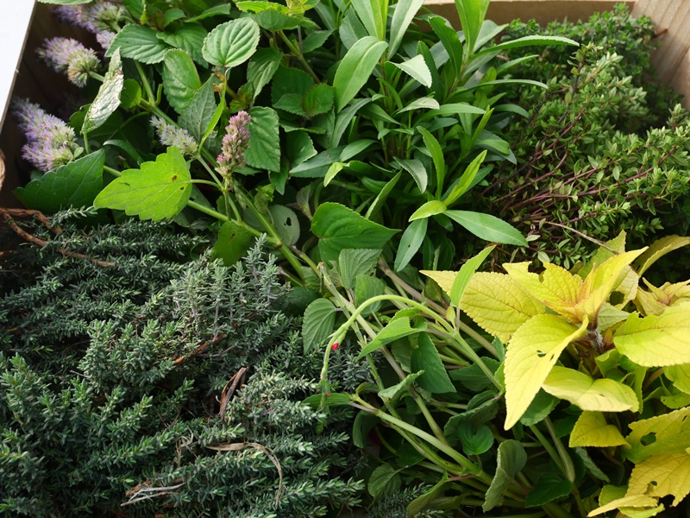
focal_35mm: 32
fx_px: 638
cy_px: 259
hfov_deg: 56.8
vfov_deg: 44.2
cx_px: 345
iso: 800
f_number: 4
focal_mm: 16
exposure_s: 1/640
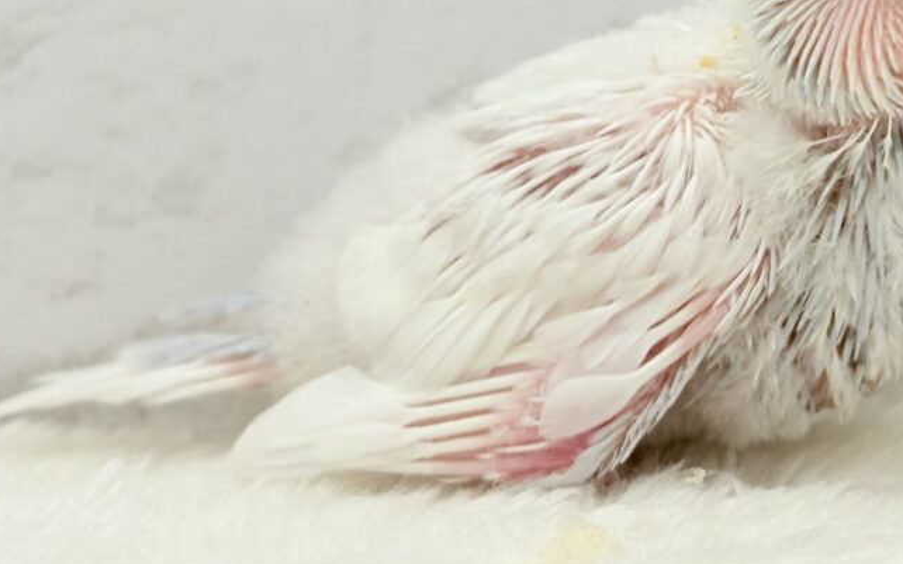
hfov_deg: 20.1
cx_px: 647
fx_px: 2534
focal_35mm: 103
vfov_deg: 12.6
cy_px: 45
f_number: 1.6
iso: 25
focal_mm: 5.96
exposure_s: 1/50
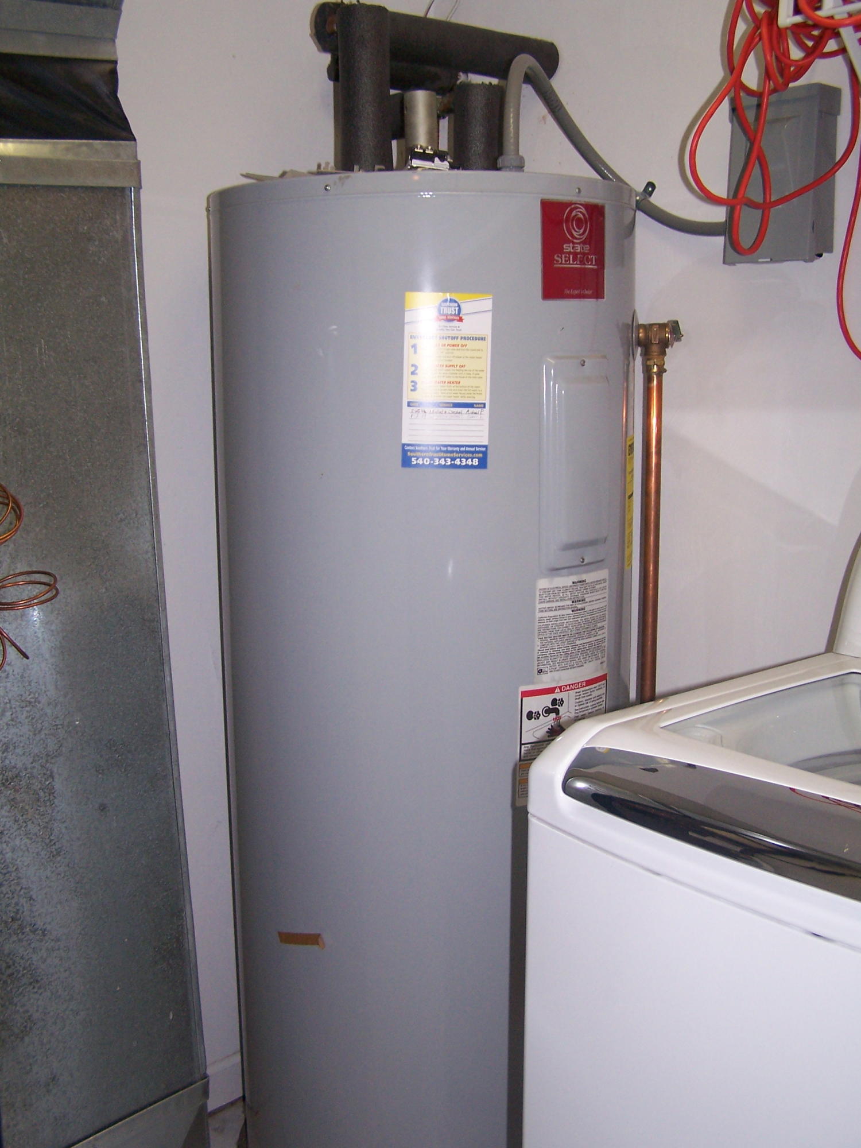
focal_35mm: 38
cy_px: 574
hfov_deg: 37.7
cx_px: 430
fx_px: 1260
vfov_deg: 49.0
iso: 140
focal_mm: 6.3
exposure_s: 1/60
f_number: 2.8
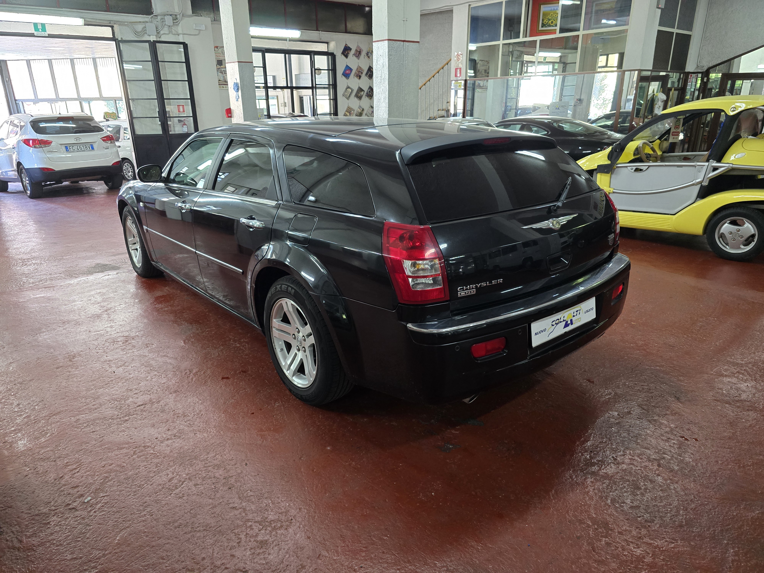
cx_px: 382
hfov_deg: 73.9
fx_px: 508
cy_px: 286
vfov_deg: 58.9
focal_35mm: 23
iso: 640
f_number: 1.7
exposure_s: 1/100
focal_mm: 6.3
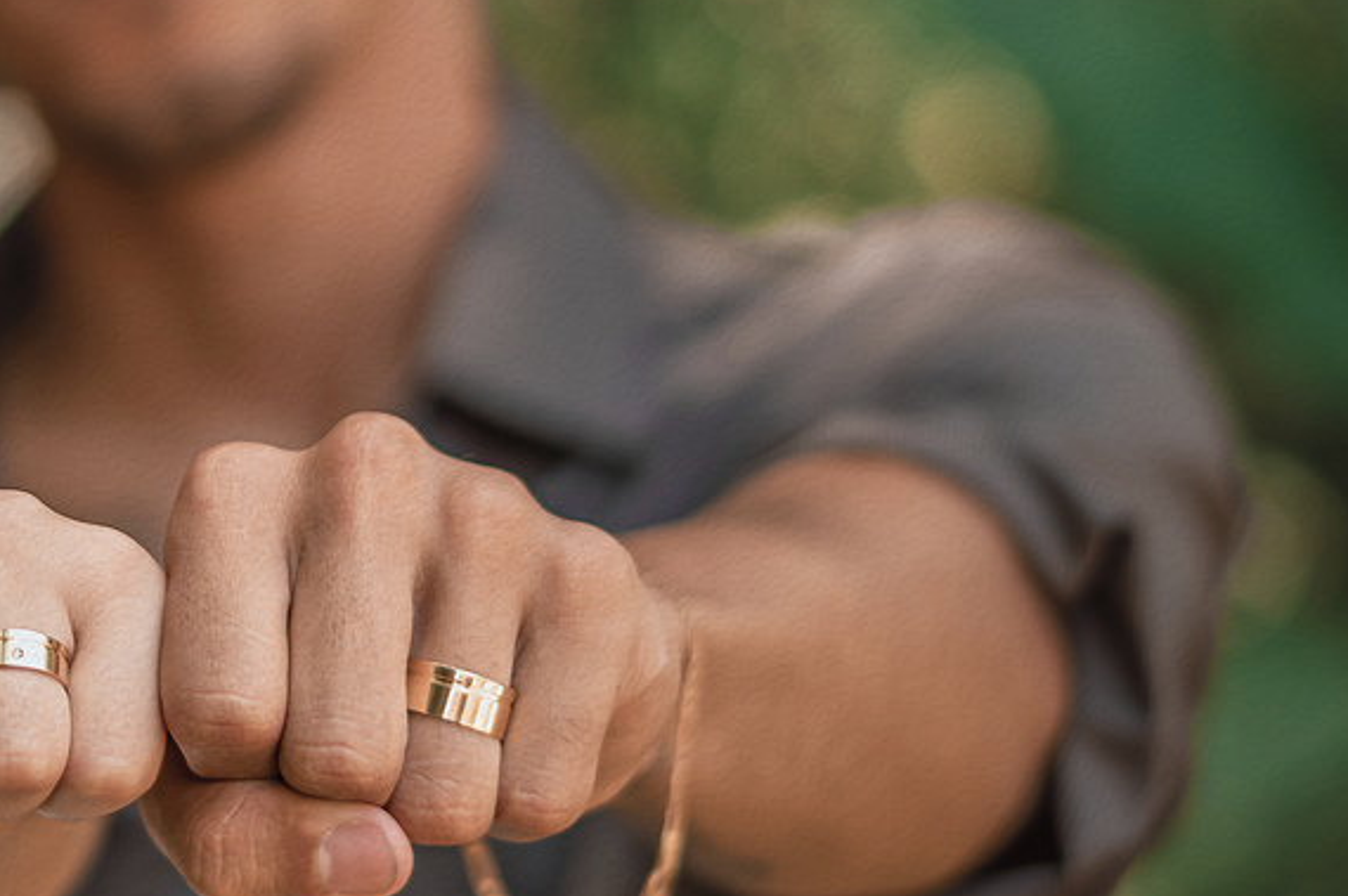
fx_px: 5911
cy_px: 210
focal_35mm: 158
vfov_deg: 8.7
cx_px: 54
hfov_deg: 12.9
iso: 100
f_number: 1.8
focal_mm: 50
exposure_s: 1/400
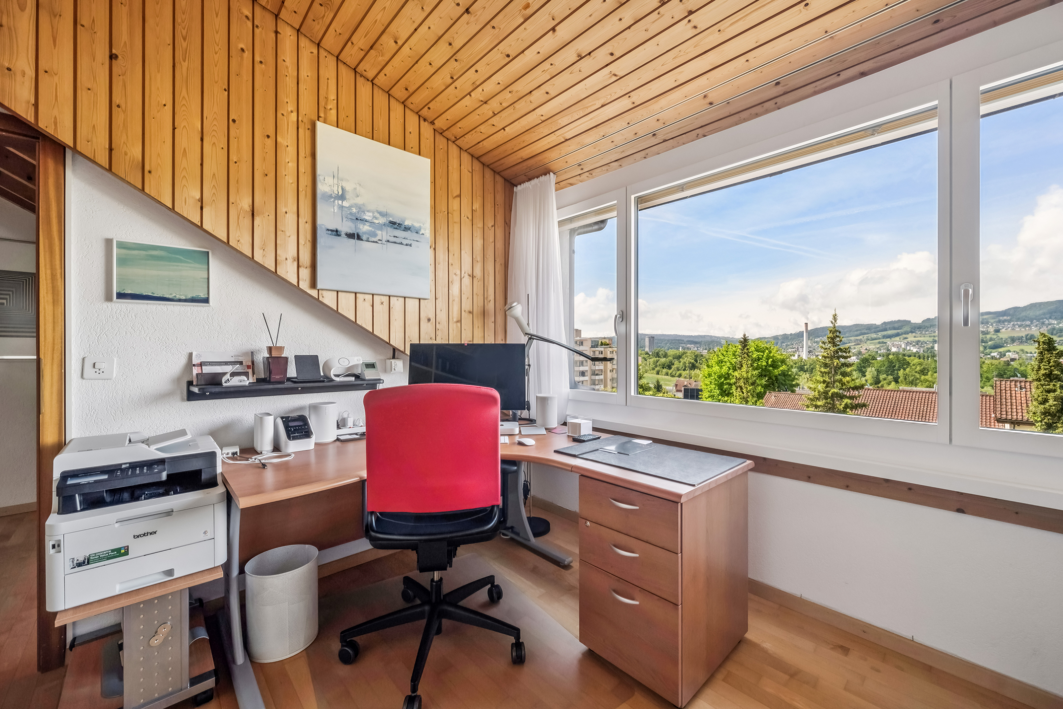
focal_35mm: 14
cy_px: 354
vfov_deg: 81.2
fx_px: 413
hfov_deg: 104.3
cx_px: 532
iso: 200
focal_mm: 14
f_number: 9
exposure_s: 1/25
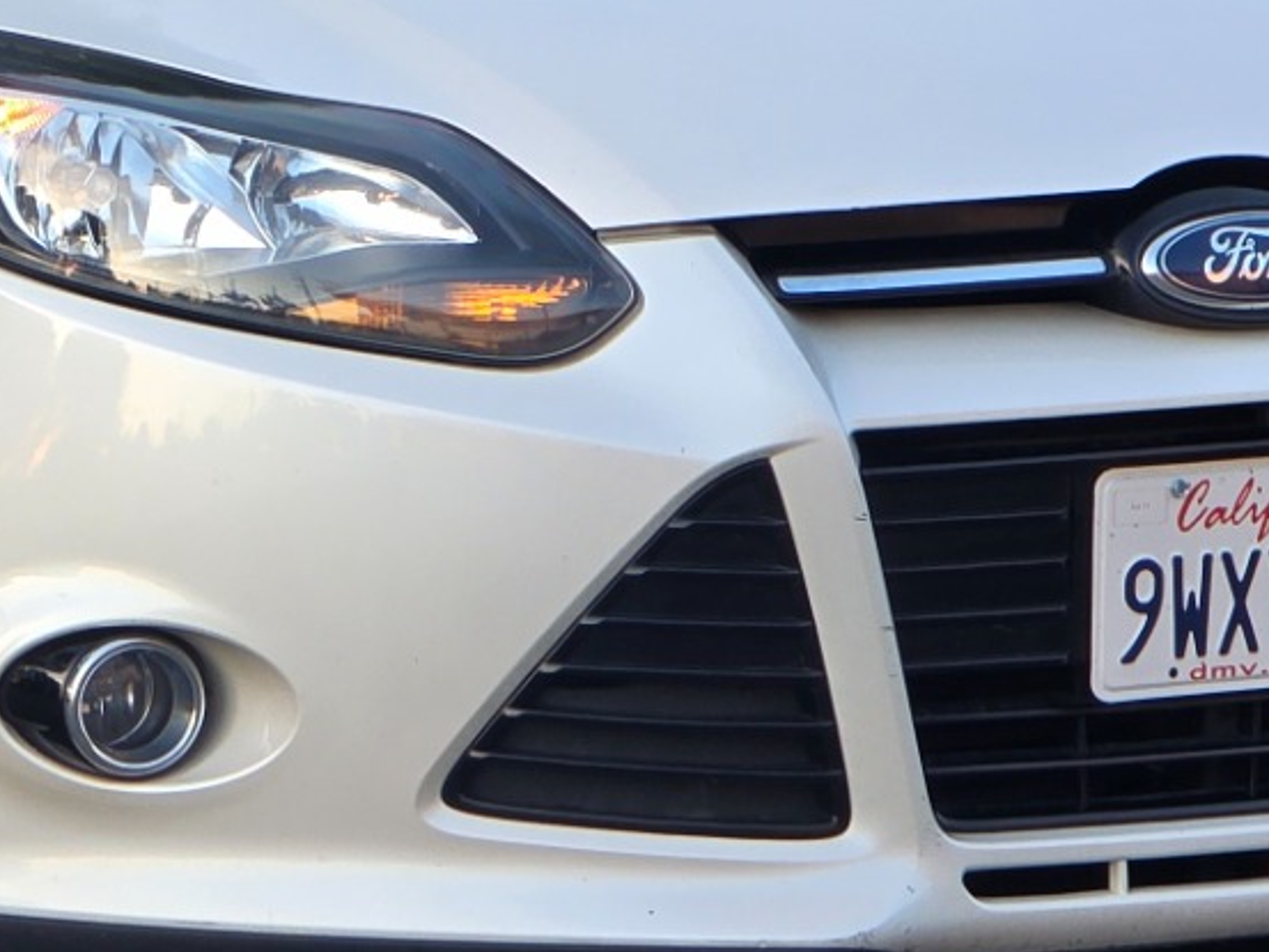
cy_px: 23
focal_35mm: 399
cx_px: -126
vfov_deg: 3.7
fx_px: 14630
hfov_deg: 5.0
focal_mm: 18.6
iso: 64
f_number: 3.4
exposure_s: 1/120
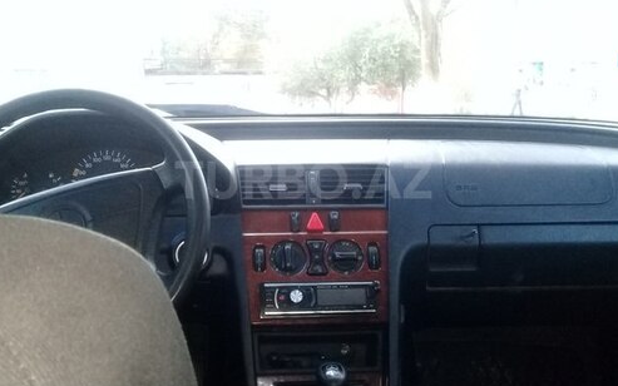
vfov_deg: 29.2
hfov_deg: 45.3
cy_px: 180
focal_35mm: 44
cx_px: 303
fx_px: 741
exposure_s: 1/33
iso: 250
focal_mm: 3.3
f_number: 2.2
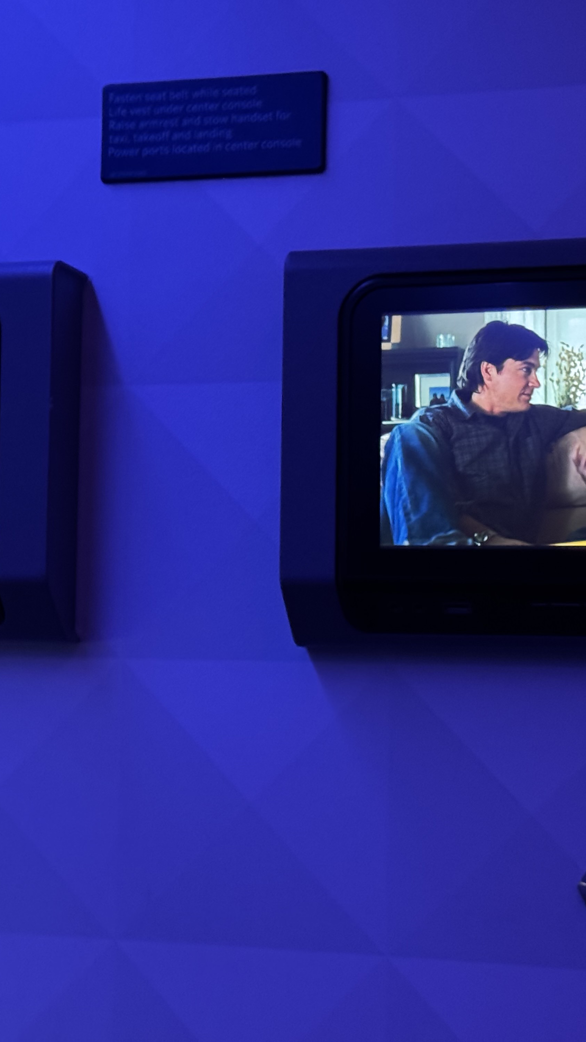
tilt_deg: +6.5
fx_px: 1934
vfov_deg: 30.2
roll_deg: -2.5
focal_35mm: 70
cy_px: 522
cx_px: 256
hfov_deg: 17.2
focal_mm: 6.76
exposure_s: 1/38
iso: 500
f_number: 1.78
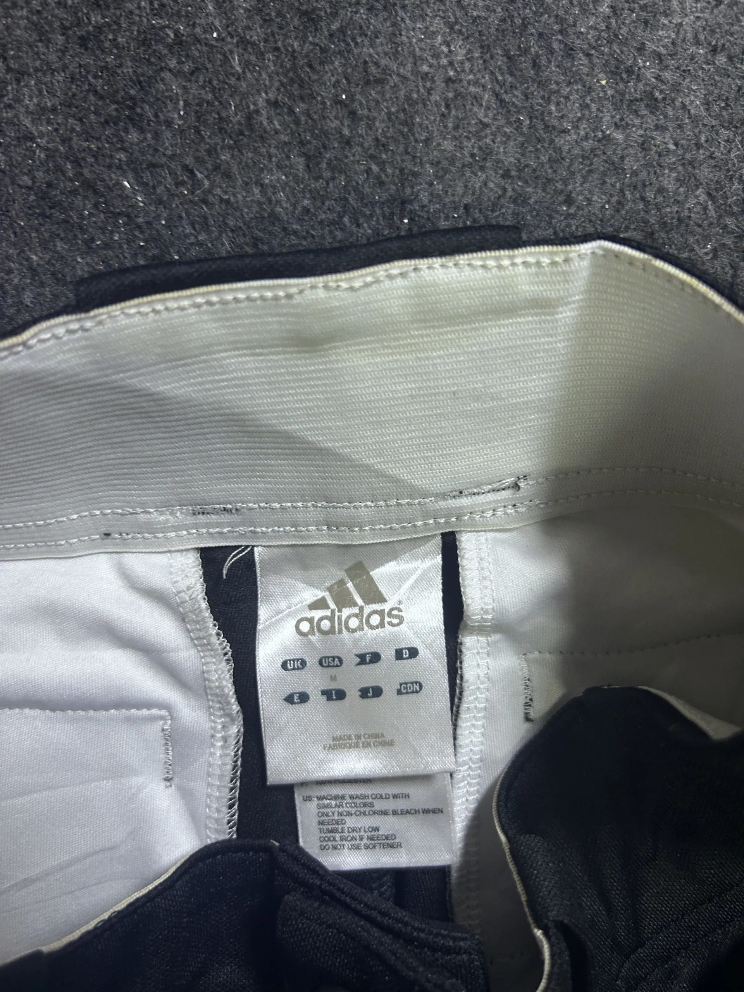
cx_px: 372
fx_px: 745
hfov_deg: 53.1
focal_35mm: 26
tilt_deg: -67.3
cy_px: 496
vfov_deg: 67.3
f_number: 1.5
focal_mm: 5.7
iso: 100
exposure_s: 1/50
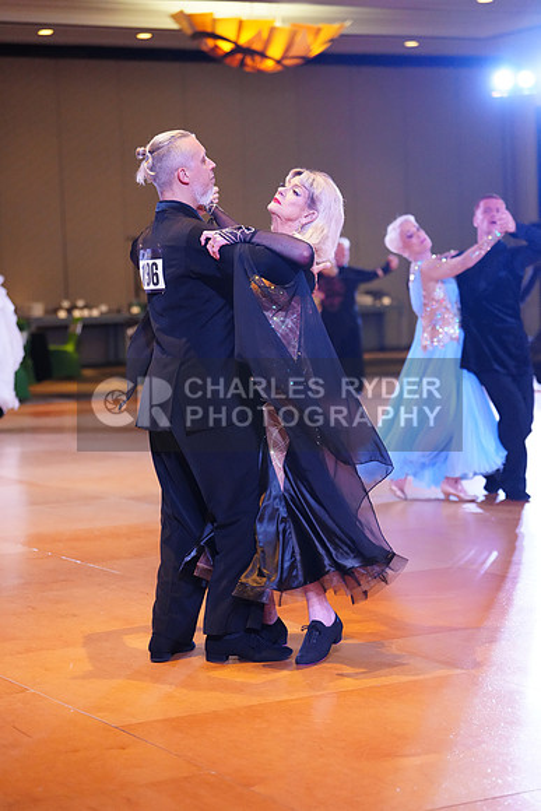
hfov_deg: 16.9
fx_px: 1825
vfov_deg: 25.1
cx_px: 270
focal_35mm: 81
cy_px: 406
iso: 5000
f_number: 2.8
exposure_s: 1/400
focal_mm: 81
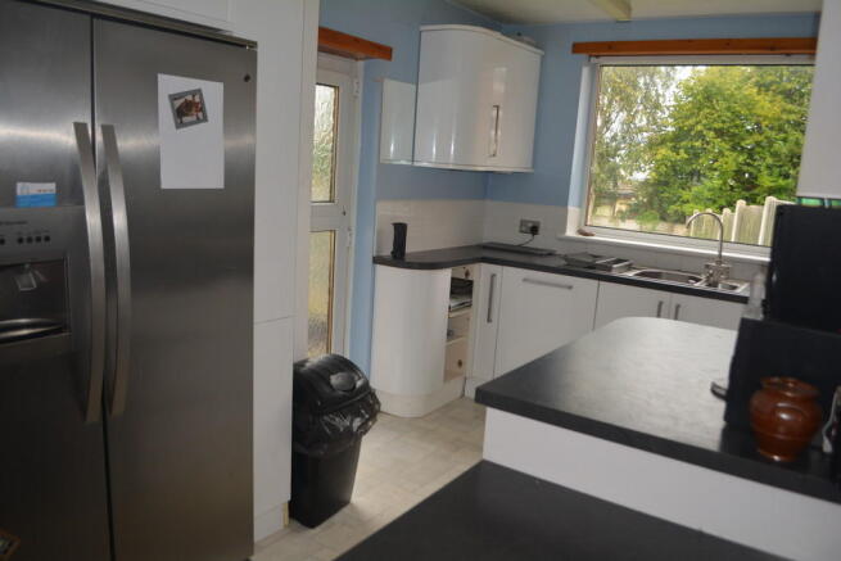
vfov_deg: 48.0
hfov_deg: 67.4
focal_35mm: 27
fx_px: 631
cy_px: 280
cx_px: 420
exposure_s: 1/80
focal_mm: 18
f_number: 3.5
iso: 400
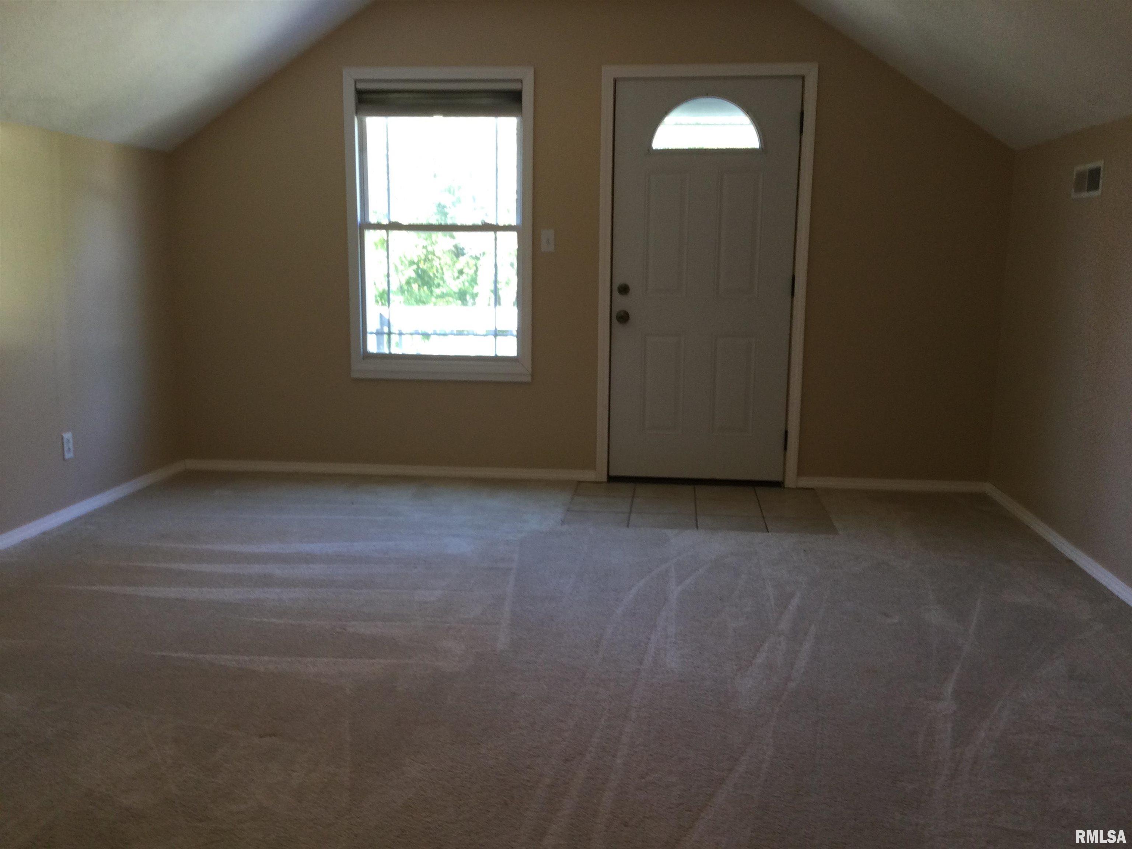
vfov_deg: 45.4
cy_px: 424
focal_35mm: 31
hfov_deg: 58.4
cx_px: 566
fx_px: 1014
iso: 50
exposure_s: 1/30
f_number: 2.4
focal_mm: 3.3
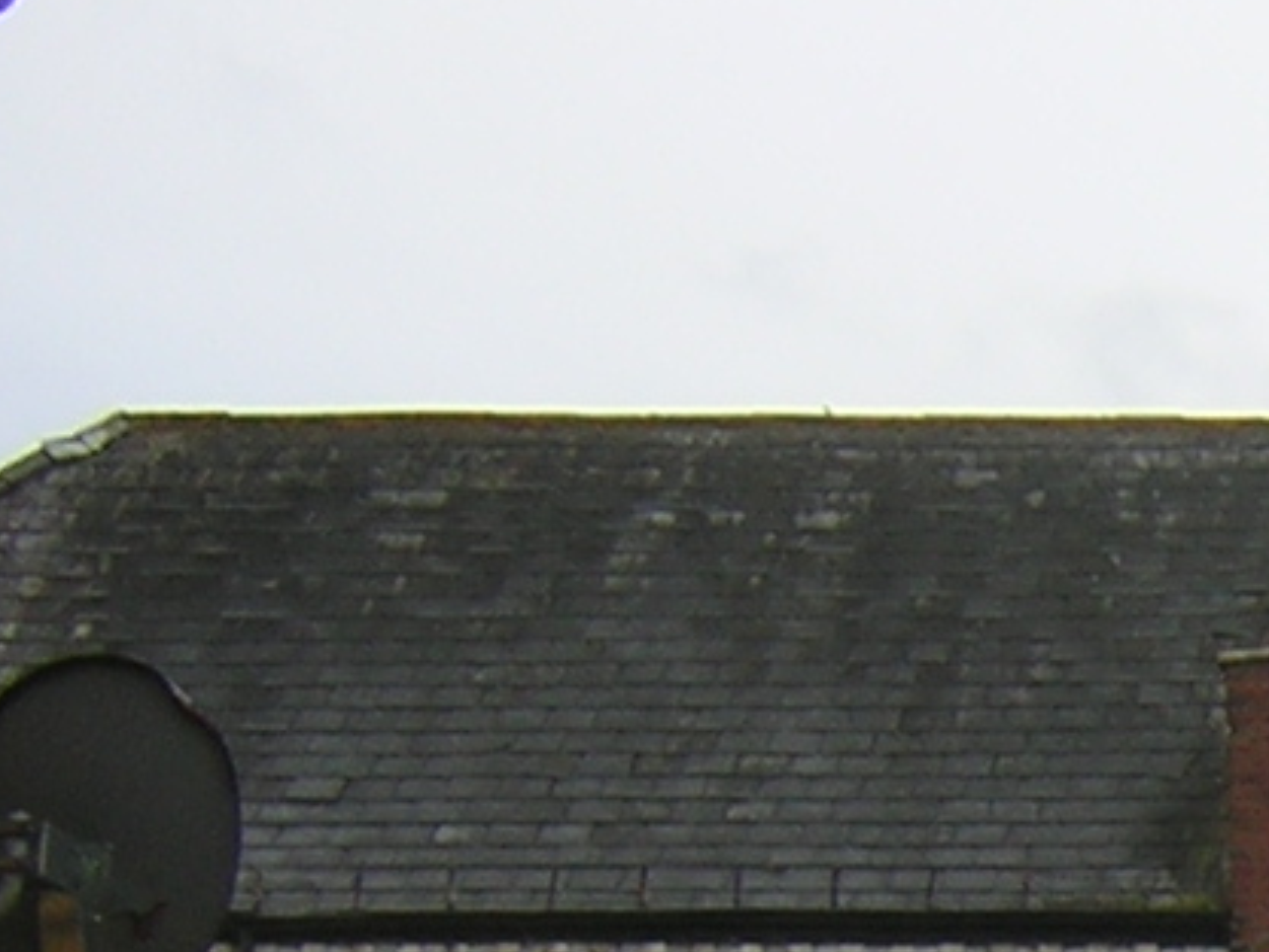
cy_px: 1509
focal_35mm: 138
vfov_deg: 10.3
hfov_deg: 13.1
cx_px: 2203
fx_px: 5060
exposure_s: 1/361
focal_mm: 4.7
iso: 100
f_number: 5.2
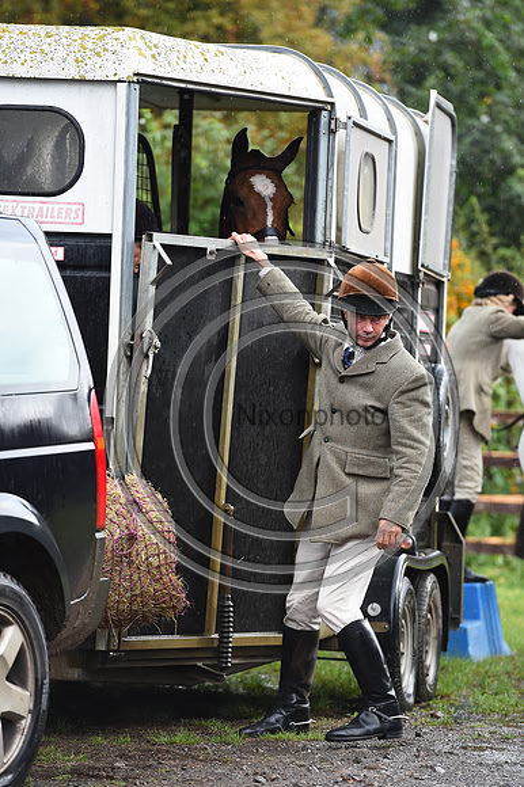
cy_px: 394
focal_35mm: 200
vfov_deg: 10.3
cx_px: 262
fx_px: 4372
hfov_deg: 6.9
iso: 500
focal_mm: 200
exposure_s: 1/800
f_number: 4
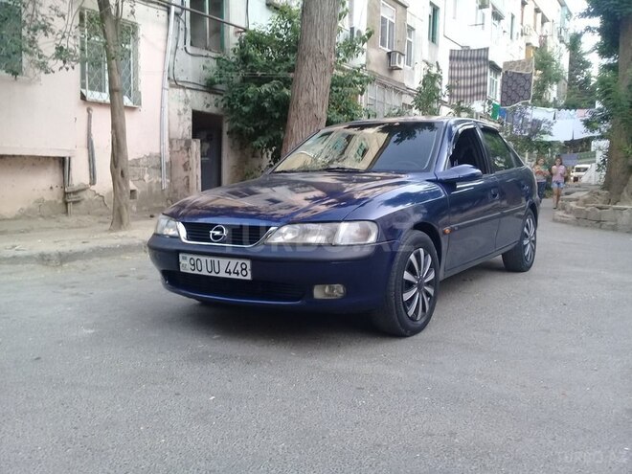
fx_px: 566
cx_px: 316
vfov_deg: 45.4
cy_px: 237
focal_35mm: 31
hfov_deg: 58.4
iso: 50
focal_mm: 3.3
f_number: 2.2
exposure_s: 1/33
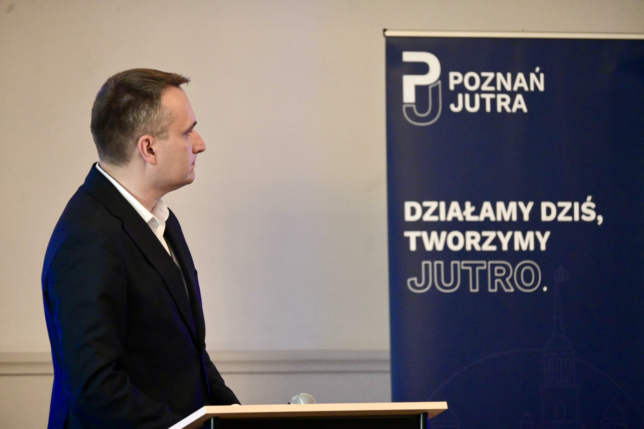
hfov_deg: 7.4
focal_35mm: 278
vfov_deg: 5.0
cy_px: 214
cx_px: 322
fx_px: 4964
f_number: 5.6
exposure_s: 1/60
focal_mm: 185
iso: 5600
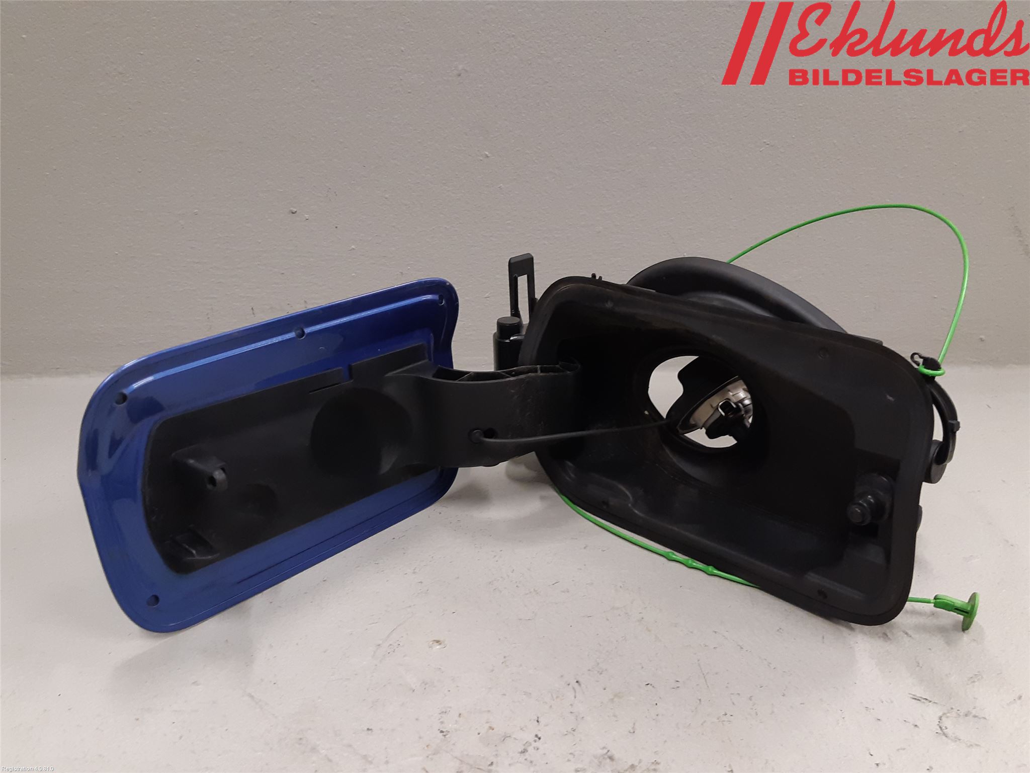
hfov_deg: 67.3
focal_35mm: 26
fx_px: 774
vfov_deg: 53.1
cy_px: 386
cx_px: 515
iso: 160
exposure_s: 1/50
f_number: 1.7
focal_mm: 3.93
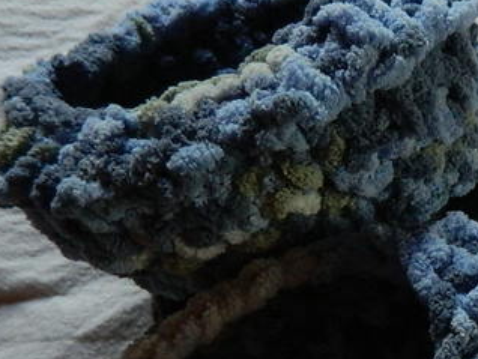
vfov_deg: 25.4
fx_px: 760
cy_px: 351
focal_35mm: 55
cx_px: 470
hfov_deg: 32.3
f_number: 3.1
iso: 400
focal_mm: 4.5
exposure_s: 1/30
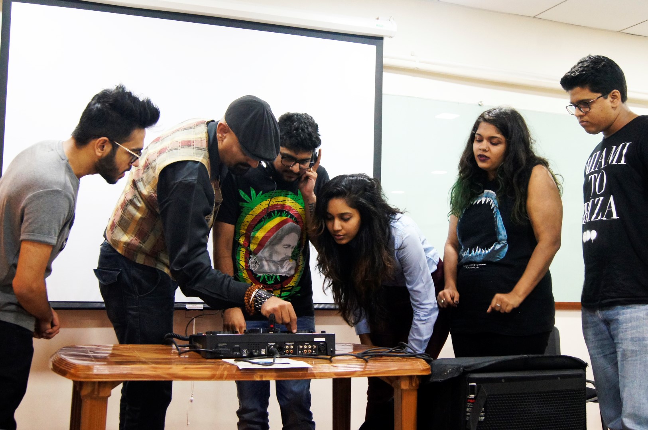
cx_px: 324
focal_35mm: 39
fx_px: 701
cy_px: 215
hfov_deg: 49.6
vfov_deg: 34.1
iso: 1600
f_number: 4
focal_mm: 26
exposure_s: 1/80
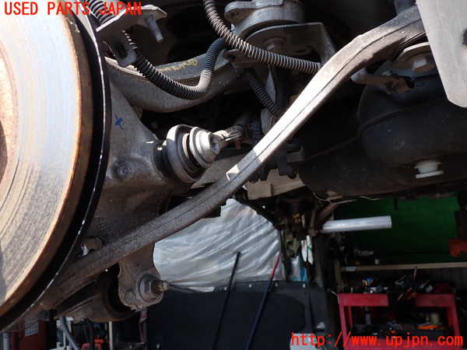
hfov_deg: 60.0
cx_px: 234
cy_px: 175
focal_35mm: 30
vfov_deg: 46.8
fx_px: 405
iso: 100
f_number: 3.2
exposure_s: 1/250
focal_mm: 5.4
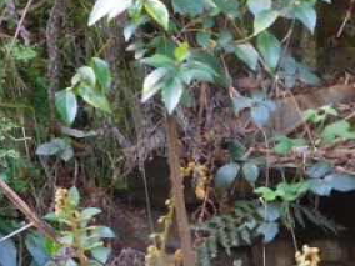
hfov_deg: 21.2
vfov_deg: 15.9
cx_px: 335
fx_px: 923
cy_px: 307
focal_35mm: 90
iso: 250
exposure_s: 1/30
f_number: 3.4
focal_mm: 4.5
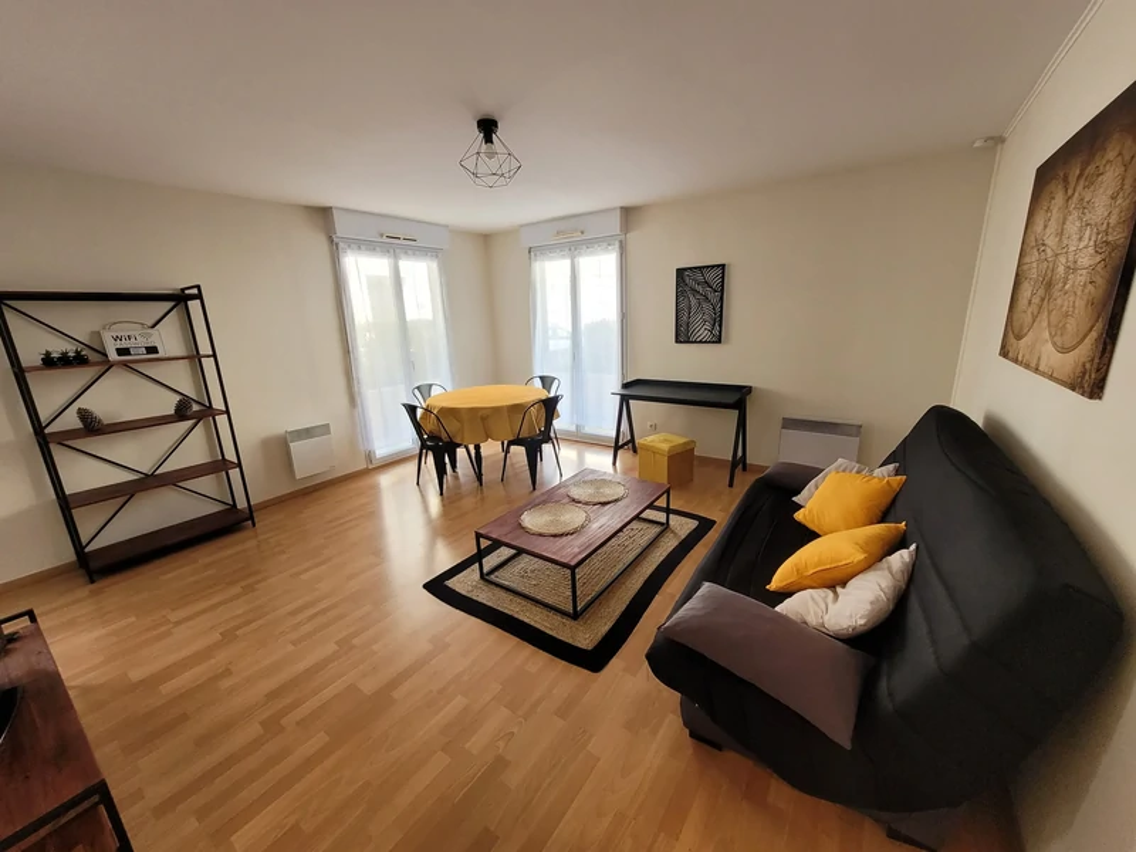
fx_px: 427
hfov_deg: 106.2
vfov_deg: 89.9
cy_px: 426
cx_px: 568
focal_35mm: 13
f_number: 2.2
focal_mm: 1.74
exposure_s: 1/50
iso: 125
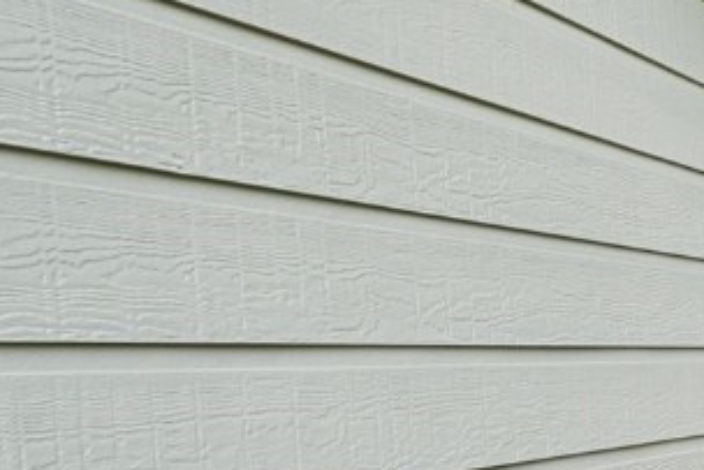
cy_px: 317
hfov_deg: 22.5
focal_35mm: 53
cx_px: 1251
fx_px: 1037
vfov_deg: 25.4
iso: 80
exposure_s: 1/15
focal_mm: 14
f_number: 8
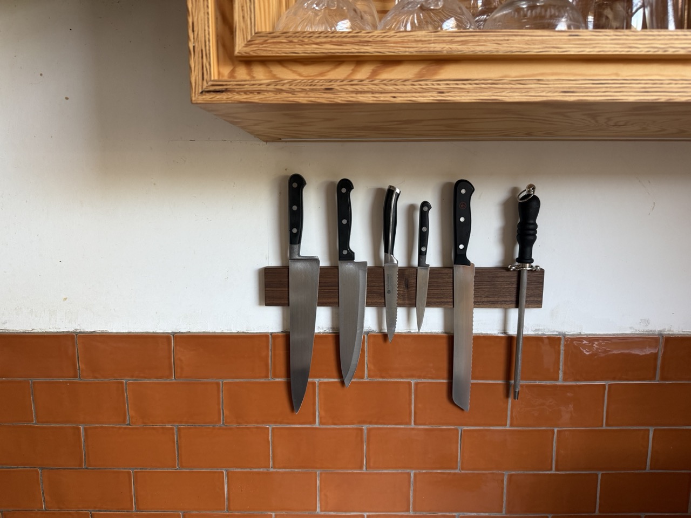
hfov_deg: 71.6
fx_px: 479
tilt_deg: -8.7
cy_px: 259
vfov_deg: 56.8
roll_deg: -0.2
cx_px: 346
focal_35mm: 24
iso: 200
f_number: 1.78
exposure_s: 1/121
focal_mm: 6.76
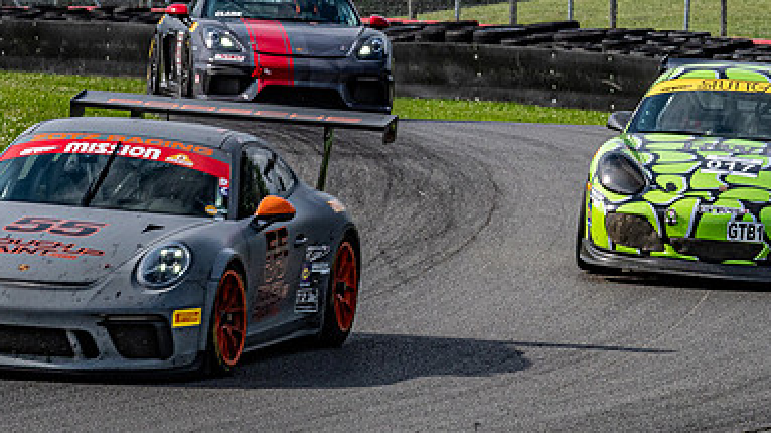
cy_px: 407
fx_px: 10523
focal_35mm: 515
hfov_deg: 4.2
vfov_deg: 2.4
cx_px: 374
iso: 400
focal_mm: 150
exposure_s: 1/500
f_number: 13
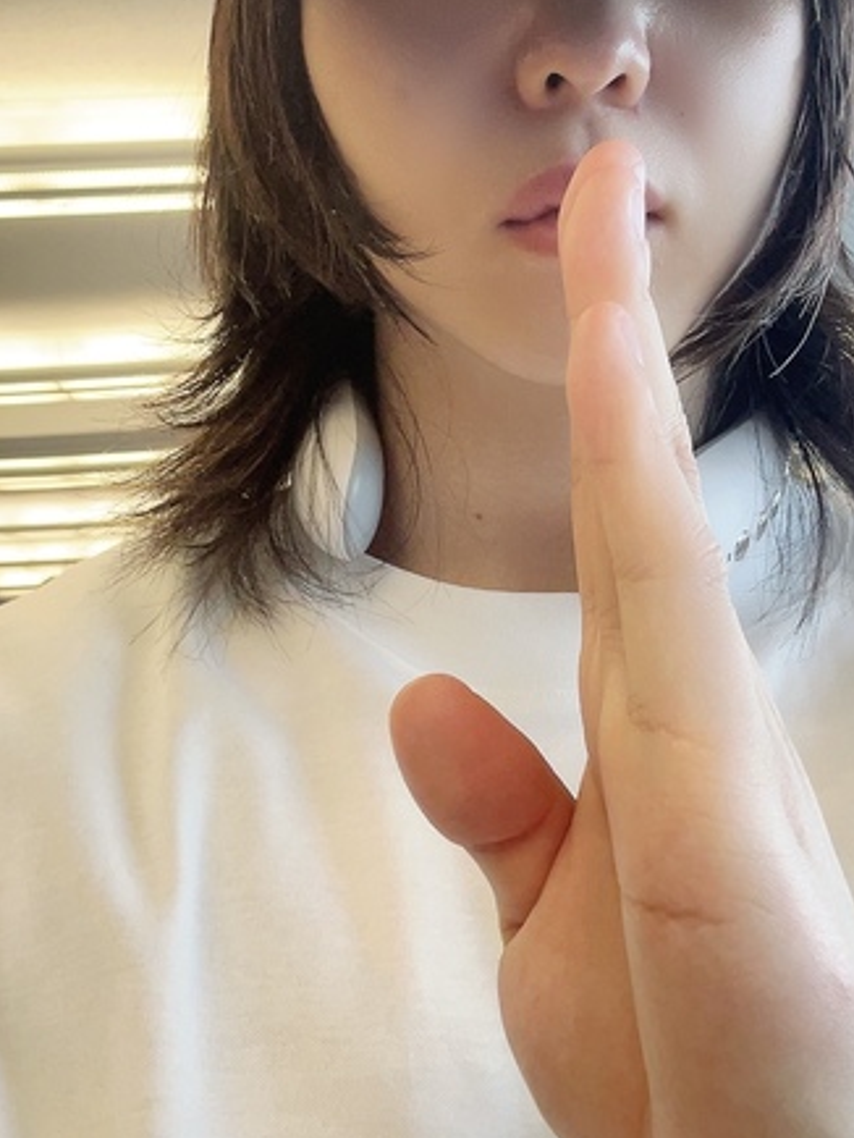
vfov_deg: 39.9
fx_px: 1545
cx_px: 495
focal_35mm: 47
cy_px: 367
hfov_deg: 30.9
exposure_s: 1/60
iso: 250
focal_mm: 2.69
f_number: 1.9
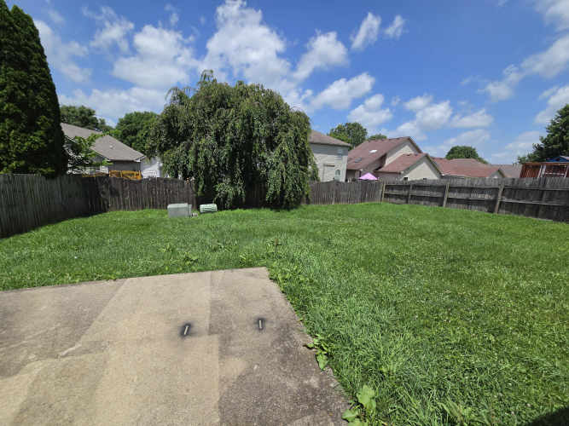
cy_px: 213
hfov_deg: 106.2
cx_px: 284
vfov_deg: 89.9
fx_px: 214
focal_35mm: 13
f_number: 2.2
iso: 100
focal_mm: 2.2
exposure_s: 1/4187
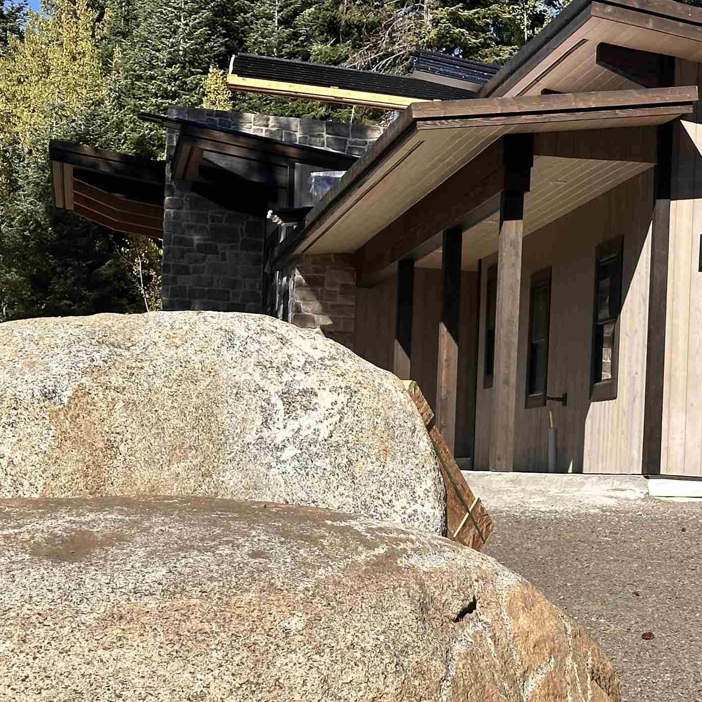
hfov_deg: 18.2
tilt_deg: +1.4
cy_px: 450
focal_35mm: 93
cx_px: 724
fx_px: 2134
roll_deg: -2.2
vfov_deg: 18.6
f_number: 1.78
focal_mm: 6.86
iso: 64
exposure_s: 1/4785
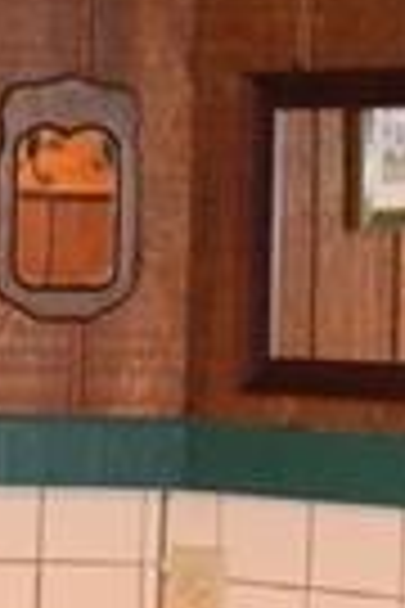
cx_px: -144
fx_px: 2599
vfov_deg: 13.0
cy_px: 721
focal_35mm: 154
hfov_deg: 8.8
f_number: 3.5
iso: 3200
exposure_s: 1/60
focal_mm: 18
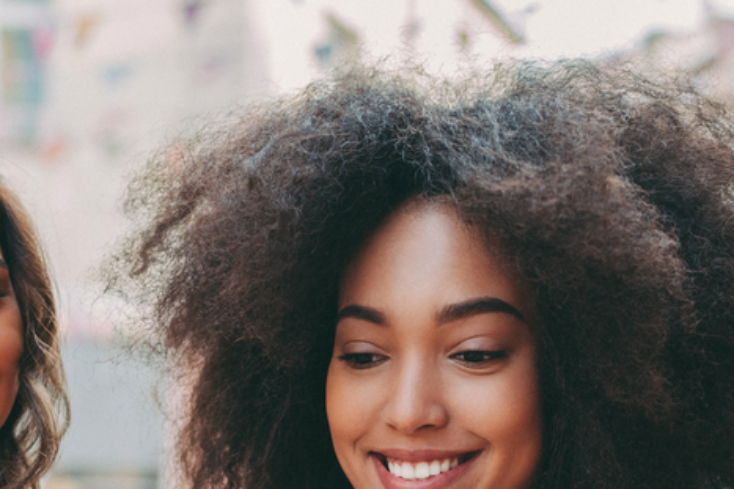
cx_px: 317
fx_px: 1957
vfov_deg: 13.7
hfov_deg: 21.2
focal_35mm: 96
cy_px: 654
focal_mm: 35
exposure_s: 1/200
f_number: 2
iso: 100
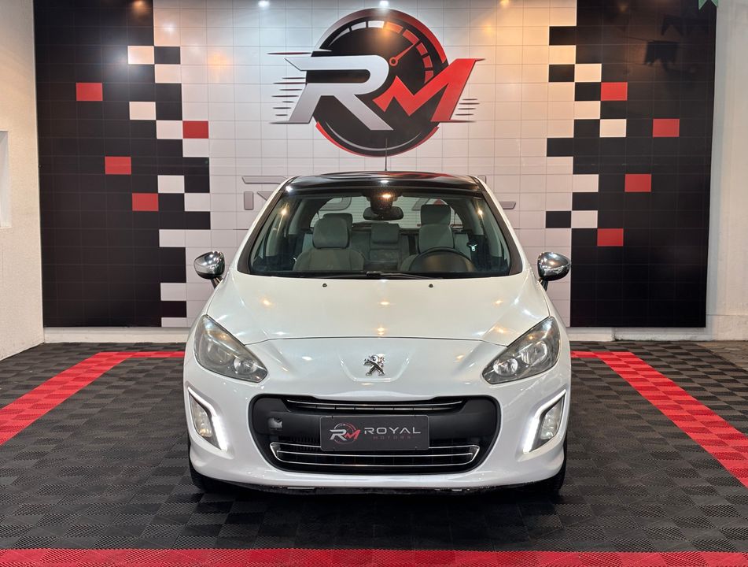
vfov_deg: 28.2
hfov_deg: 36.7
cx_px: 374
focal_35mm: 52
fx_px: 1127
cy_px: 284
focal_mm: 5.96
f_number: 1.6
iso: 32
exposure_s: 1/60
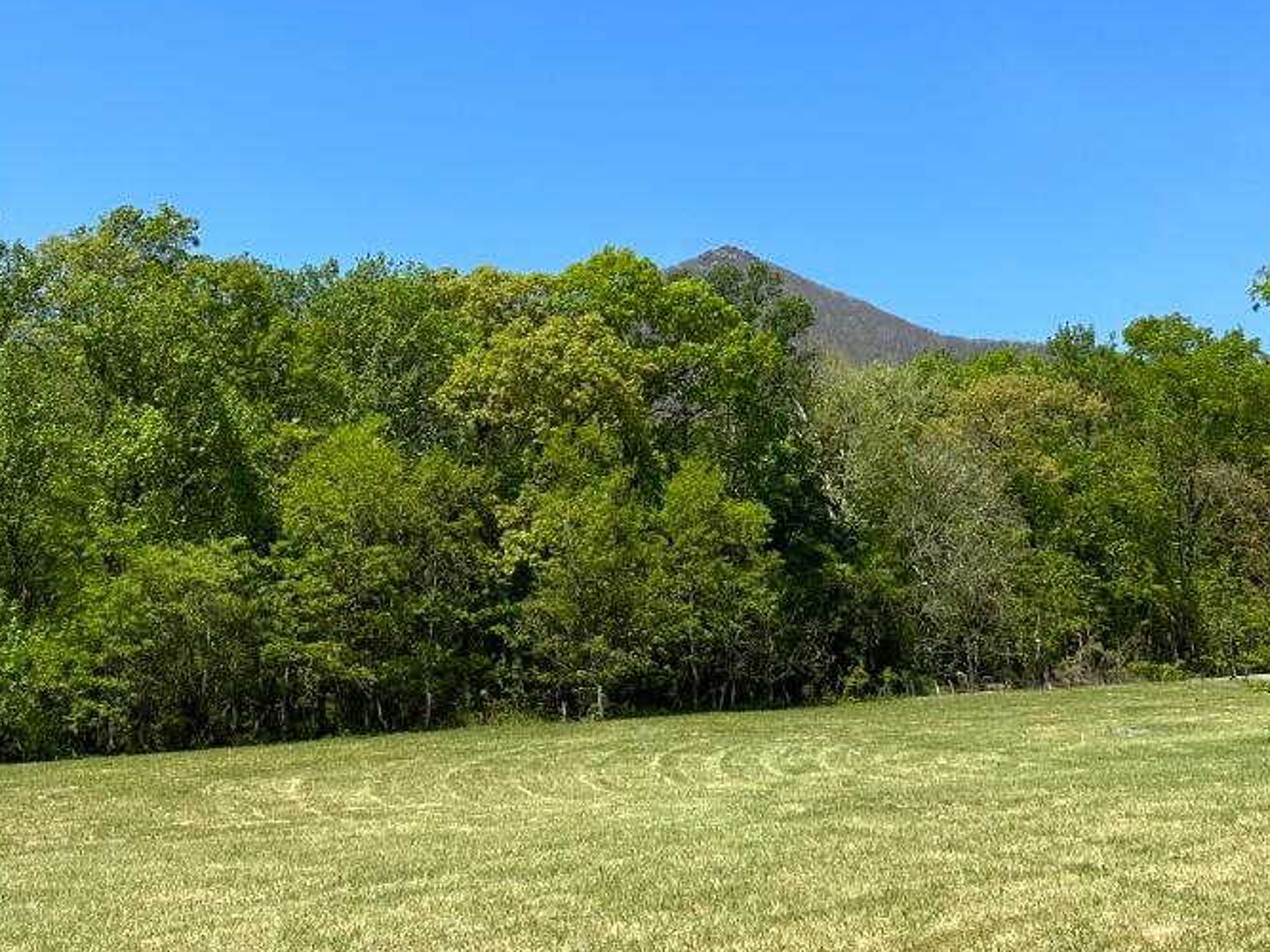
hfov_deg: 35.5
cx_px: 617
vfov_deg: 26.1
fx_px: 1981
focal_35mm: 54
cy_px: 75
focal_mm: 6.86
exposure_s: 1/3861
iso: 80
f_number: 1.78
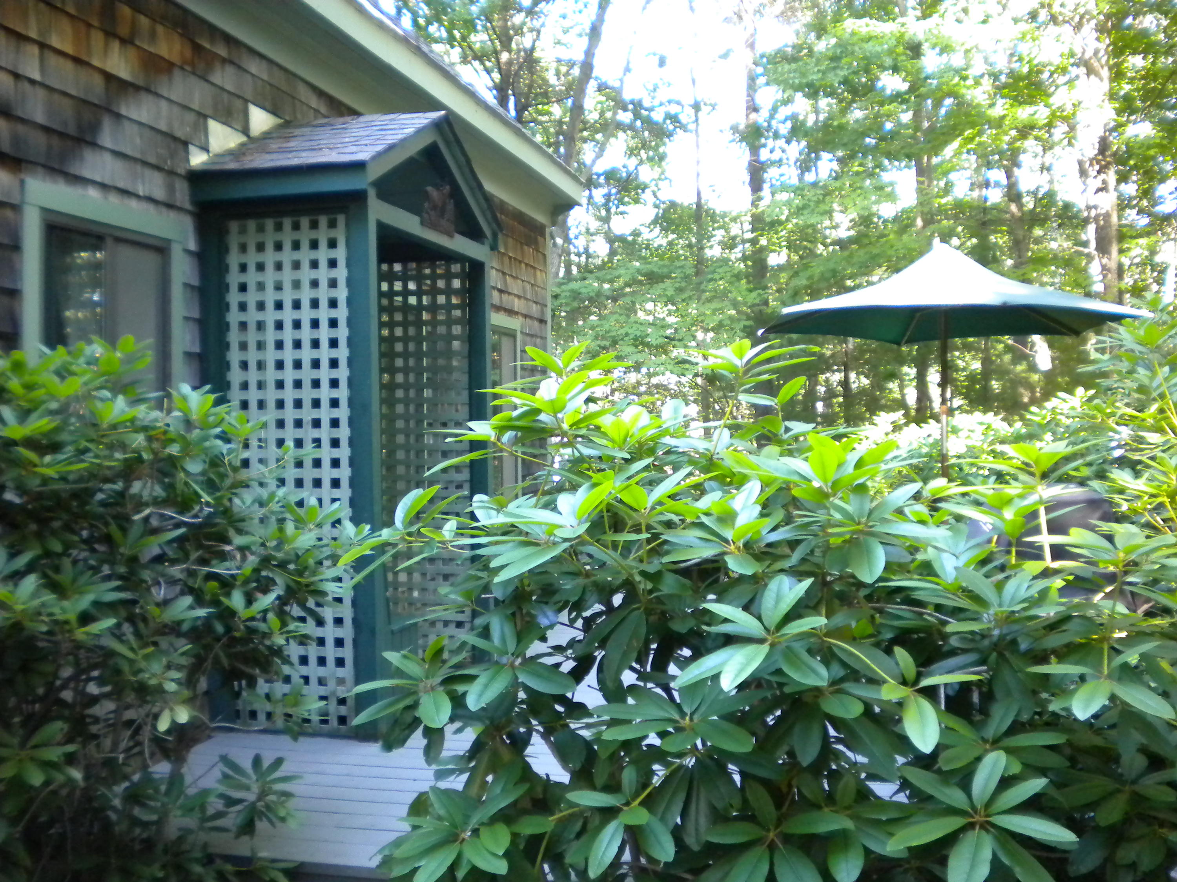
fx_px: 1190
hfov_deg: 52.6
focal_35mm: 35
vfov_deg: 40.7
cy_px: 441
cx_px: 588
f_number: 3.1
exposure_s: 1/60.6
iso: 400
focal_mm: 6.3
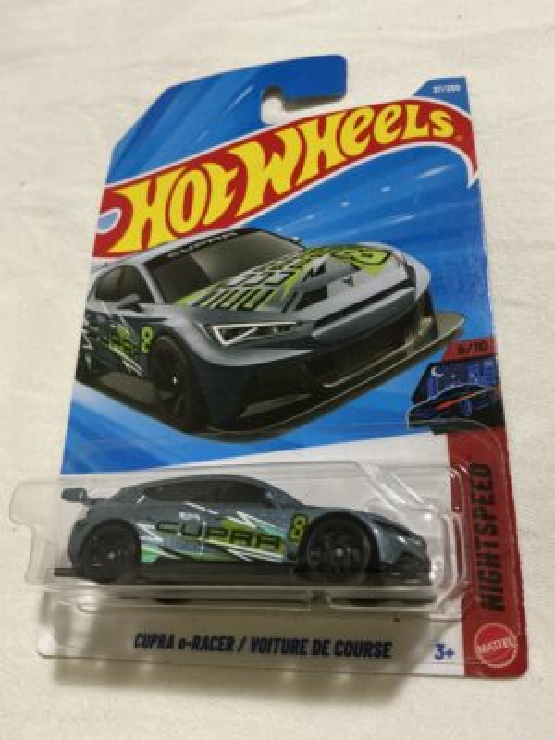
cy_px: 370
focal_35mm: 29
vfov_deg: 61.7
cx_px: 278
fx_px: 620
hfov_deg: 48.2
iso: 400
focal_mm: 3
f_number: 1.8
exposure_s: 1/30
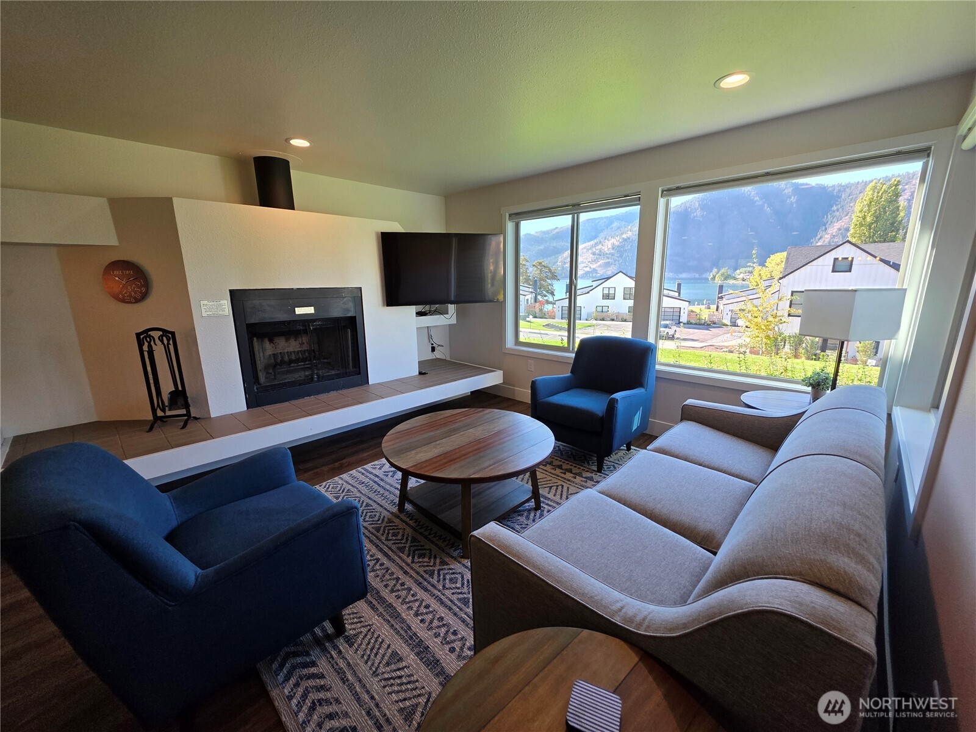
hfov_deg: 106.2
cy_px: 366
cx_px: 488
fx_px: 367
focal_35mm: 13
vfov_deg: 89.9
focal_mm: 2.2
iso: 50
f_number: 1.9
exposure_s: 1/120
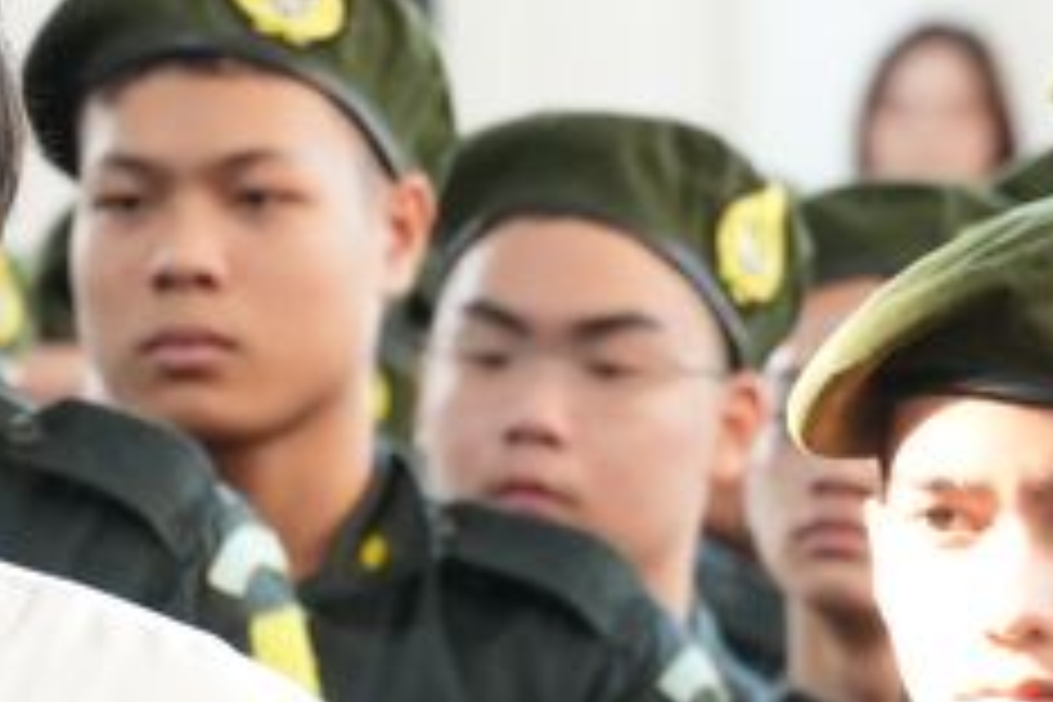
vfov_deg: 1.6
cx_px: 338
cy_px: 551
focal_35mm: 866
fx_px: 25333
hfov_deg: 2.4
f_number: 5.6
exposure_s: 1/125
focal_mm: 135
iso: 1600
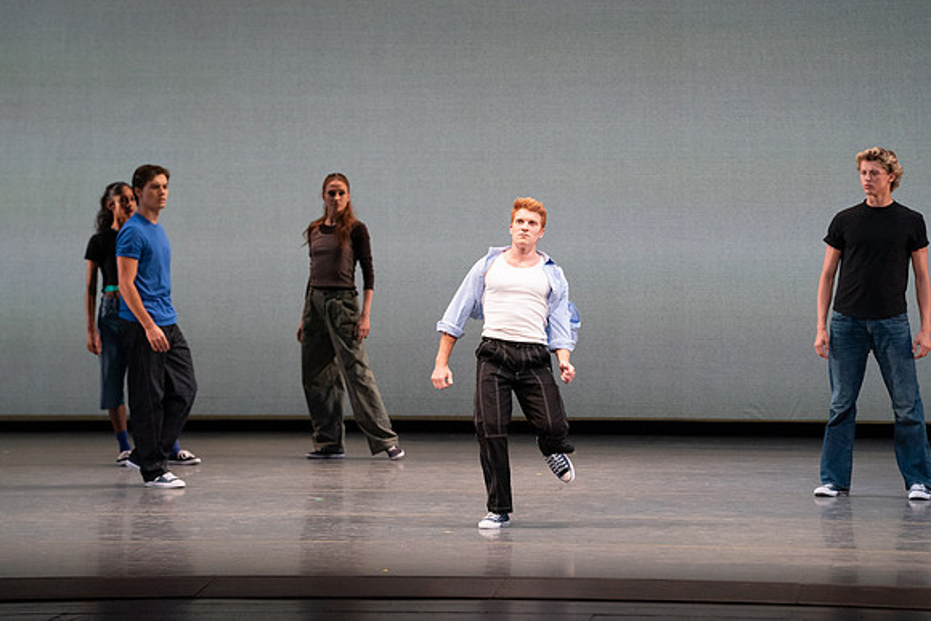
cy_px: 310
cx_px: 466
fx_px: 5173
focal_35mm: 200
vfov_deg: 6.9
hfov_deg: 10.3
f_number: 7.1
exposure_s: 1/500
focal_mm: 200
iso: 6400
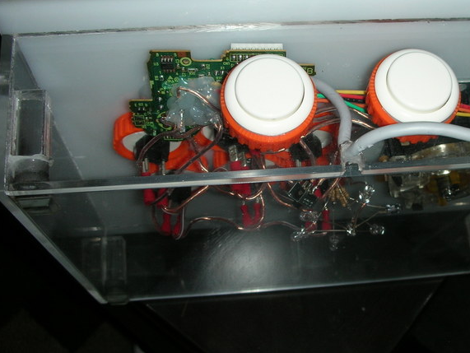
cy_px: 167
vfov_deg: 29.7
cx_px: 326
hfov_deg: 38.3
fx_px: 666
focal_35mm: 49
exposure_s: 1/60.1
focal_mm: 5.8
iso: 50
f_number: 3
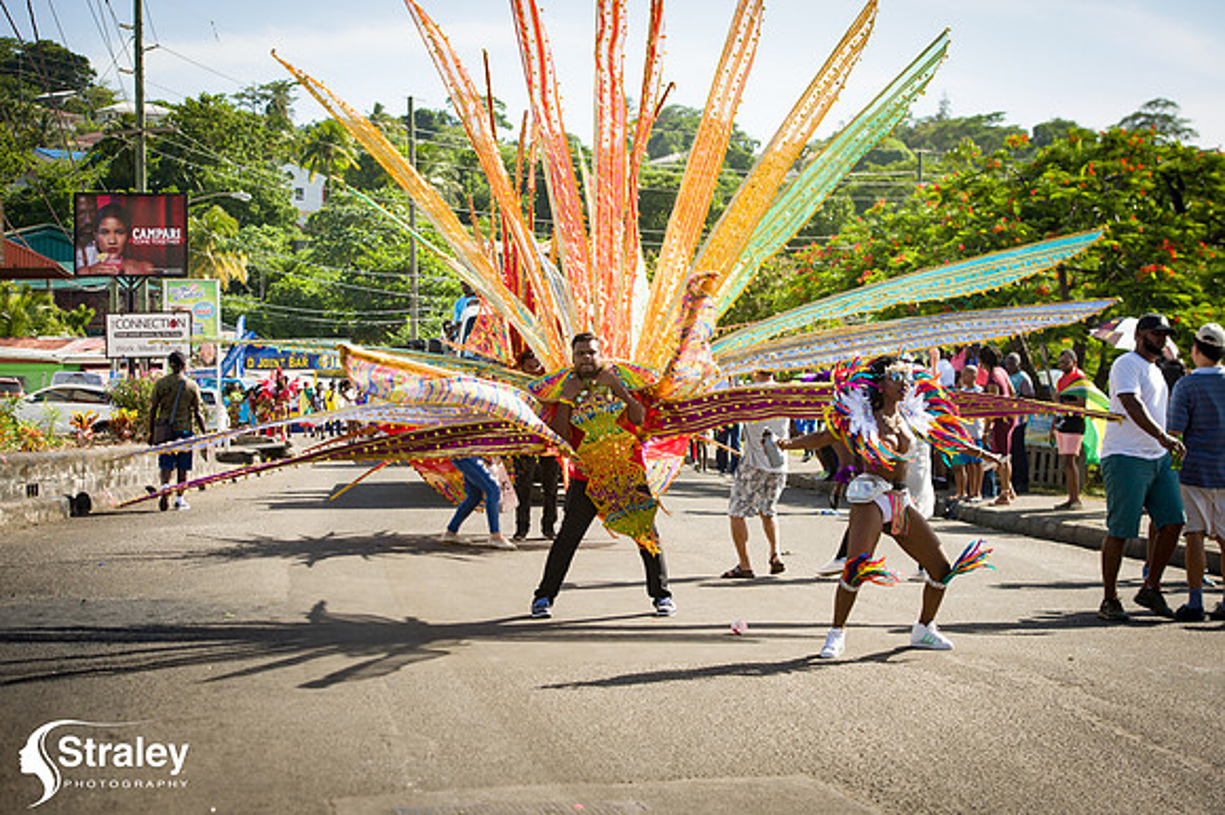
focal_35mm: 75
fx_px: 2551
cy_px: 408
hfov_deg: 27.0
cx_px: 612
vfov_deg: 18.2
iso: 100
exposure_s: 1/200
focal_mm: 75
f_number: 6.3
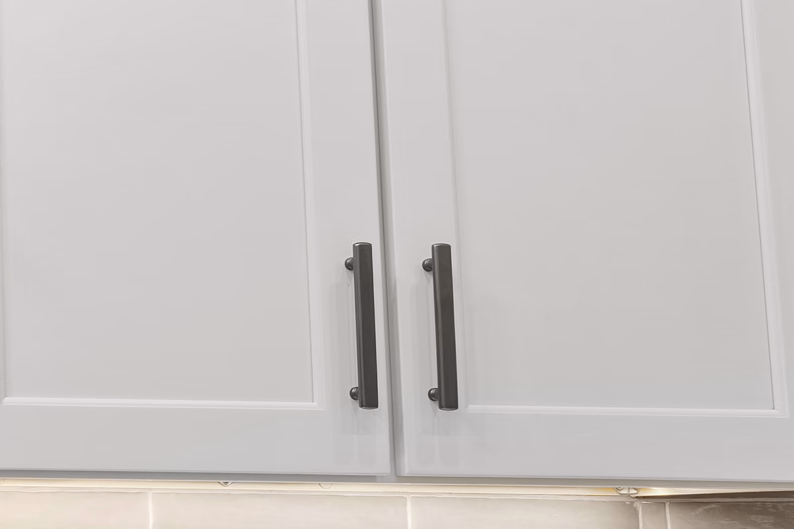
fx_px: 1588
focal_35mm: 72
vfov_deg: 18.9
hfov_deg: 21.9
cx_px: -484
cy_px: 325
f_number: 11
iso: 320
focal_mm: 19
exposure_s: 1/2.5
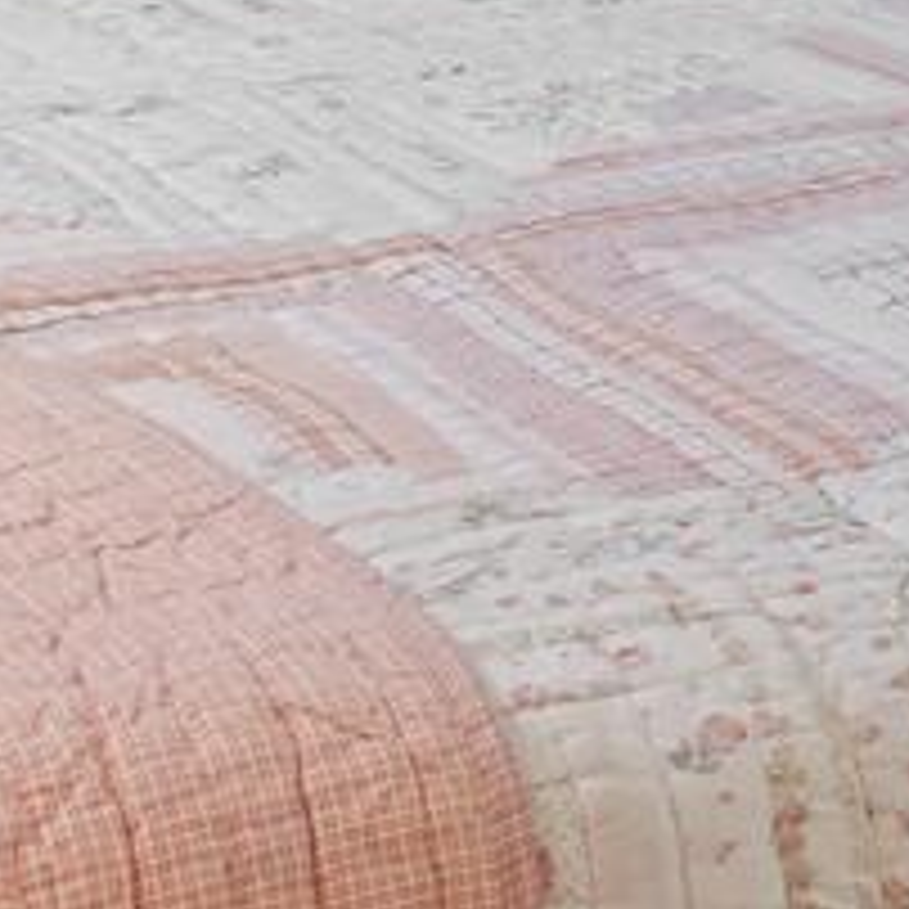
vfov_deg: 11.7
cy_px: -799
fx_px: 4062
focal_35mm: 137
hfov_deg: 11.5
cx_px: 1827
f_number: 7.1
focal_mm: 10.6
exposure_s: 1/2
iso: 200
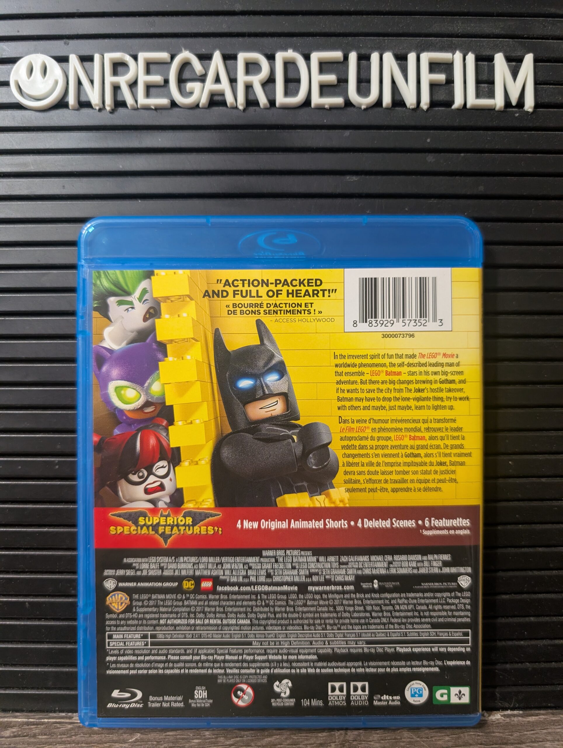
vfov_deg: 71.5
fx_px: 519
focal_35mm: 24
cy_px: 374
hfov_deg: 56.9
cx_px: 282
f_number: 1.68
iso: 901
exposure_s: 1/120
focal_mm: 6.9
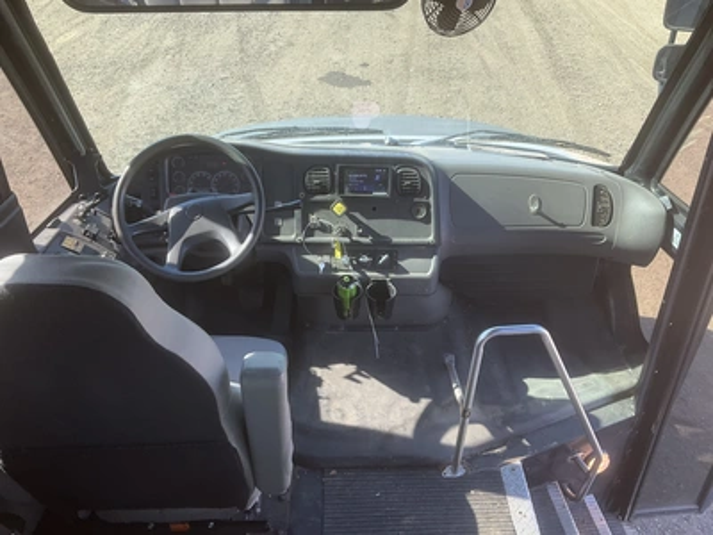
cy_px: 268
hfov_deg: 61.7
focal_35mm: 29
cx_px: 356
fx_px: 597
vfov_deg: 48.2
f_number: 1.8
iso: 32
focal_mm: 3
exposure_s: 1/122
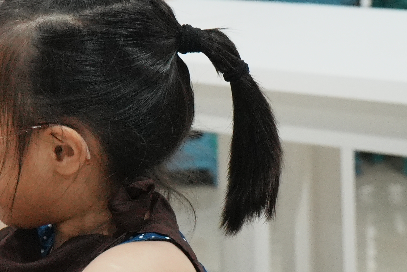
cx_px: -286
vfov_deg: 6.9
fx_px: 2262
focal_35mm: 200
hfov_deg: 9.8
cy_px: 33
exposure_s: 1/250
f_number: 4
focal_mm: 33
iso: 800
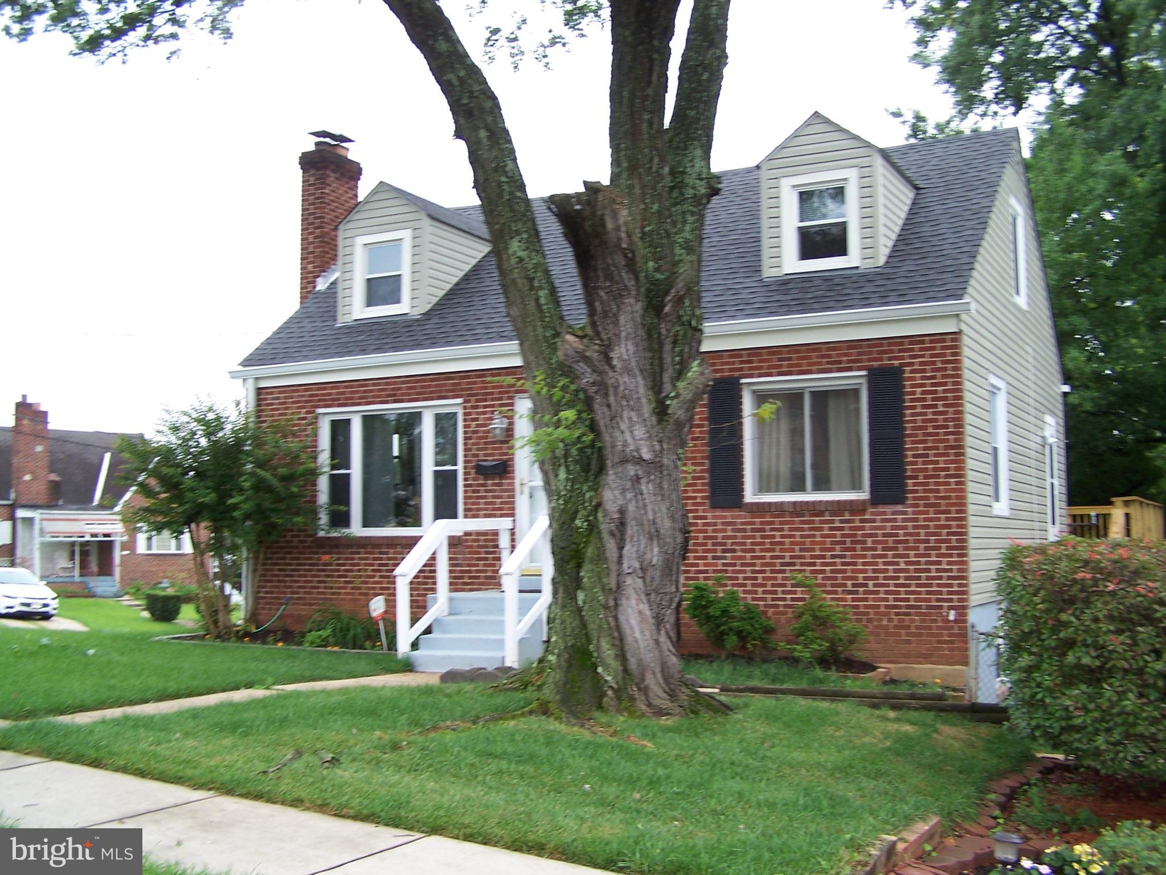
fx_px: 1280
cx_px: 583
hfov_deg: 49.0
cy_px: 438
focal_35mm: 38
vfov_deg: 37.7
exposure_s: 1/90
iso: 80
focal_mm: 6.3
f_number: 2.8
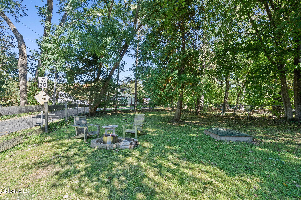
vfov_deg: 67.4
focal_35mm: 18
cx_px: 150
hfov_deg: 90.0
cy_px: 100
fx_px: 150
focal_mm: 18
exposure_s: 1/160
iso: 800
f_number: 8
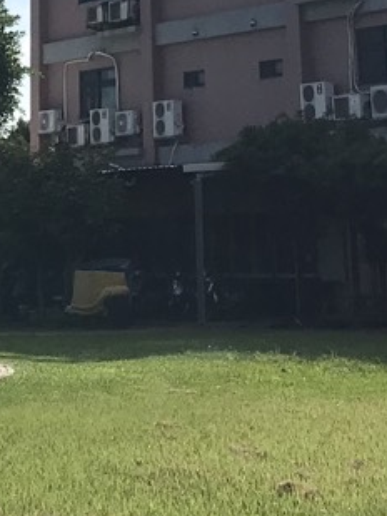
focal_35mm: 116
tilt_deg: +17.9
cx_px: 62
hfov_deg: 12.7
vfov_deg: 15.6
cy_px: -262
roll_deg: +1.4
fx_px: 1728
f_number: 1.8
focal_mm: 3.99
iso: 20
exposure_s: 1/6410
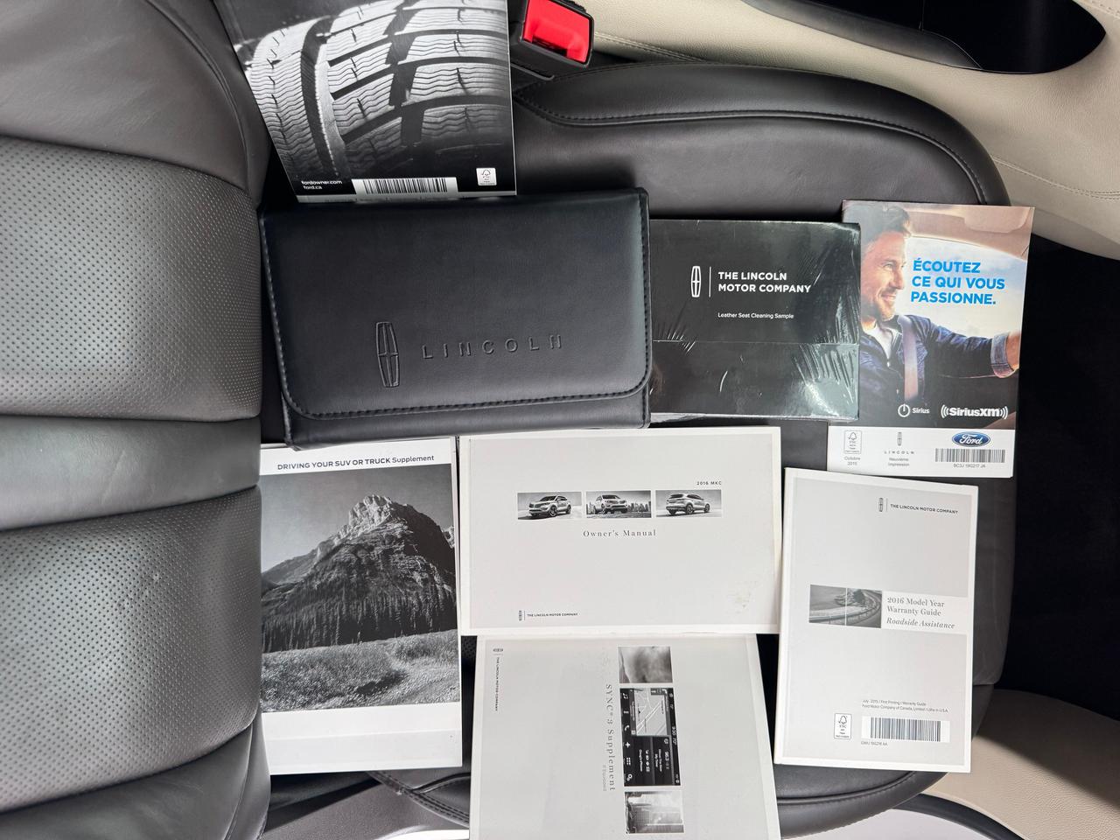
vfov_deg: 56.8
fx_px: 777
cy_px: 420
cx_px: 560
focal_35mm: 24
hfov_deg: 71.6
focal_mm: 6.76
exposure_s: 1/120
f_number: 1.78
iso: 100
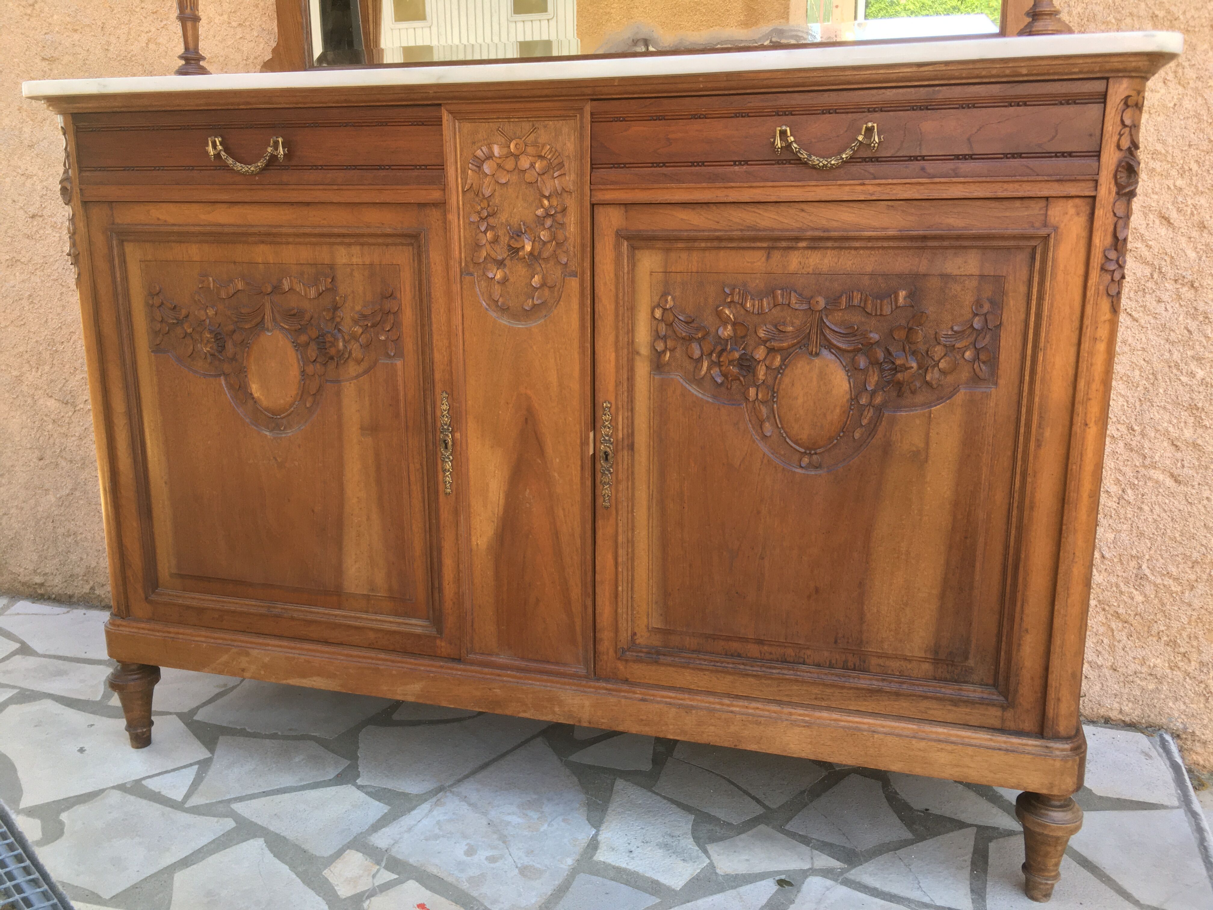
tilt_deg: -13.5
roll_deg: +0.3
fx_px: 1016
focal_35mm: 29
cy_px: 455
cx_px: 606
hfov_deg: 61.7
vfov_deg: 48.2
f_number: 2.2
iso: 40
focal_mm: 4.15
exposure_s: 1/100
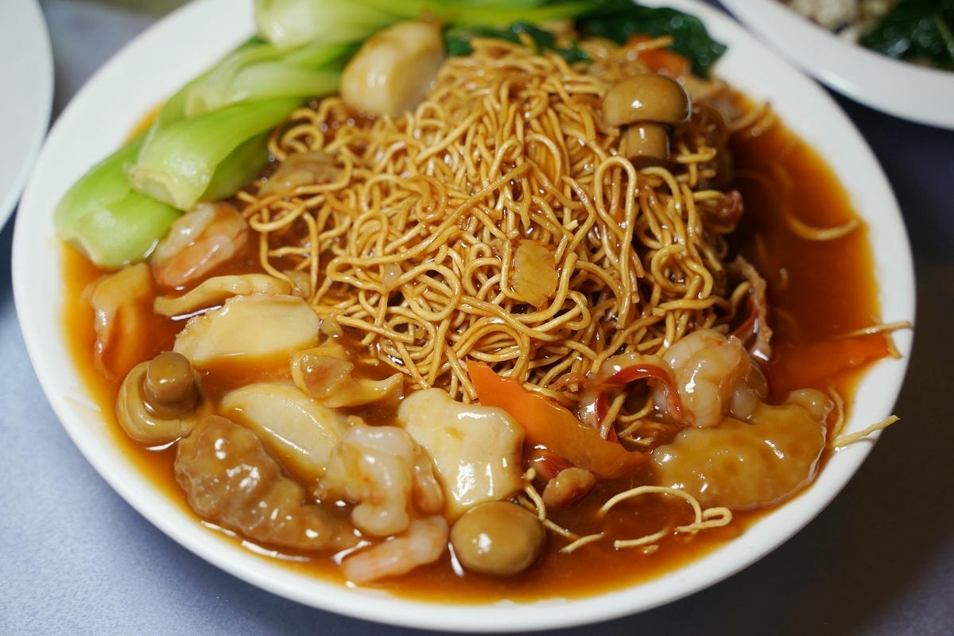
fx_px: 1537
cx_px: 477
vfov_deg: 23.4
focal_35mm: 58
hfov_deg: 34.5
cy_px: 318
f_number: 4
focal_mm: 58
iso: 400
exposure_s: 1/160
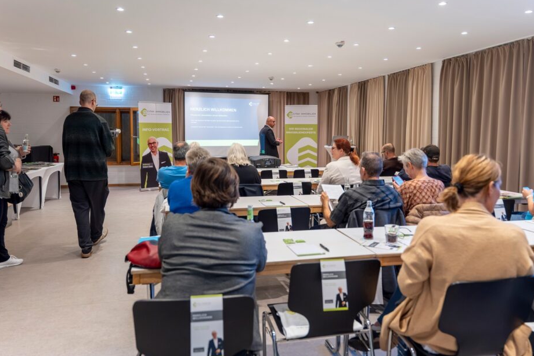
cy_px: 165
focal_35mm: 29
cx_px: 277
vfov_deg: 44.9
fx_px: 430
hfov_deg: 63.6
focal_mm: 24
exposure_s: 1/125
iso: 640
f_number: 2.8
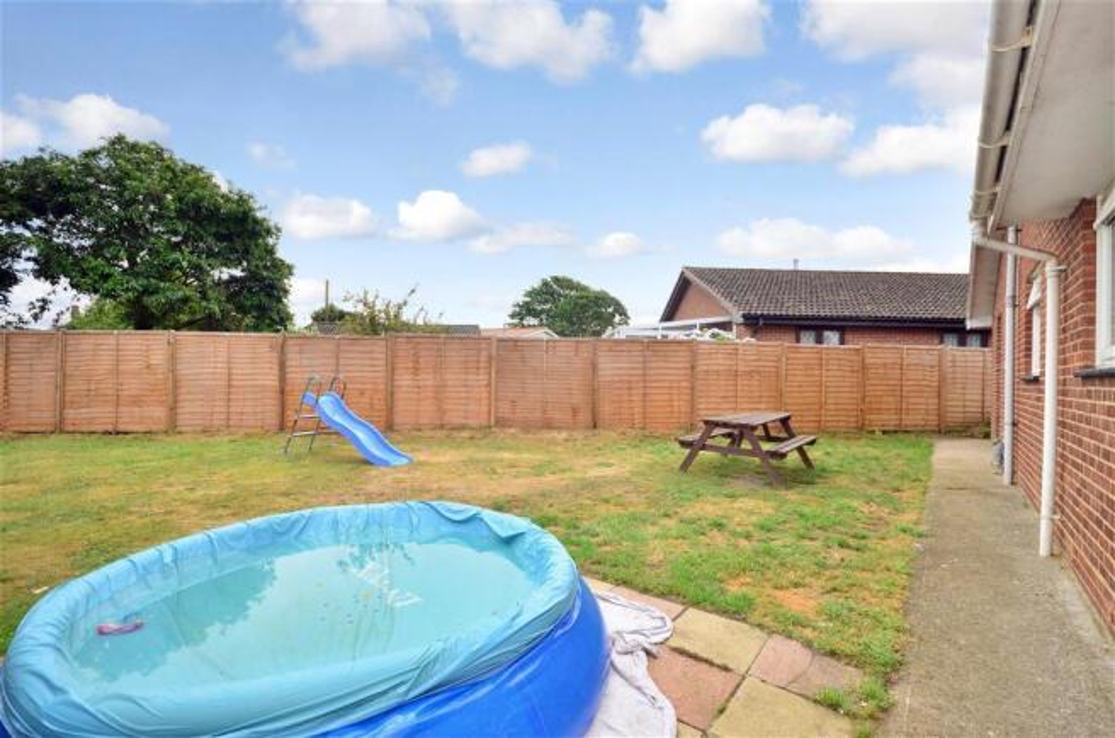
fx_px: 510
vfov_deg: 71.8
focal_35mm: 16
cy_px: 369
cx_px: 558
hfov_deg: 95.1
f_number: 6.3
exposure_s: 1/160
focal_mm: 11
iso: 200
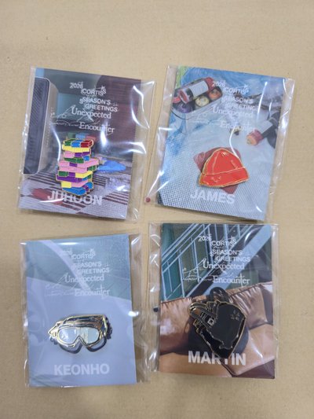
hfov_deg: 58.9
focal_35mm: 23
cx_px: 157
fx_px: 278
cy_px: 210
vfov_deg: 73.9
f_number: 1.7
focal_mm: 6.3
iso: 64
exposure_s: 1/60
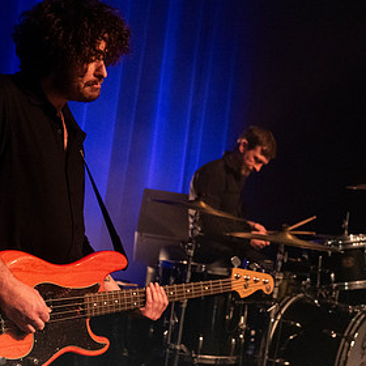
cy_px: 195
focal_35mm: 67
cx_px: 183
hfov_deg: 25.7
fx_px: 801
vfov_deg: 25.7
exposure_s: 1/100
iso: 2500
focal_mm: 38
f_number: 3.2
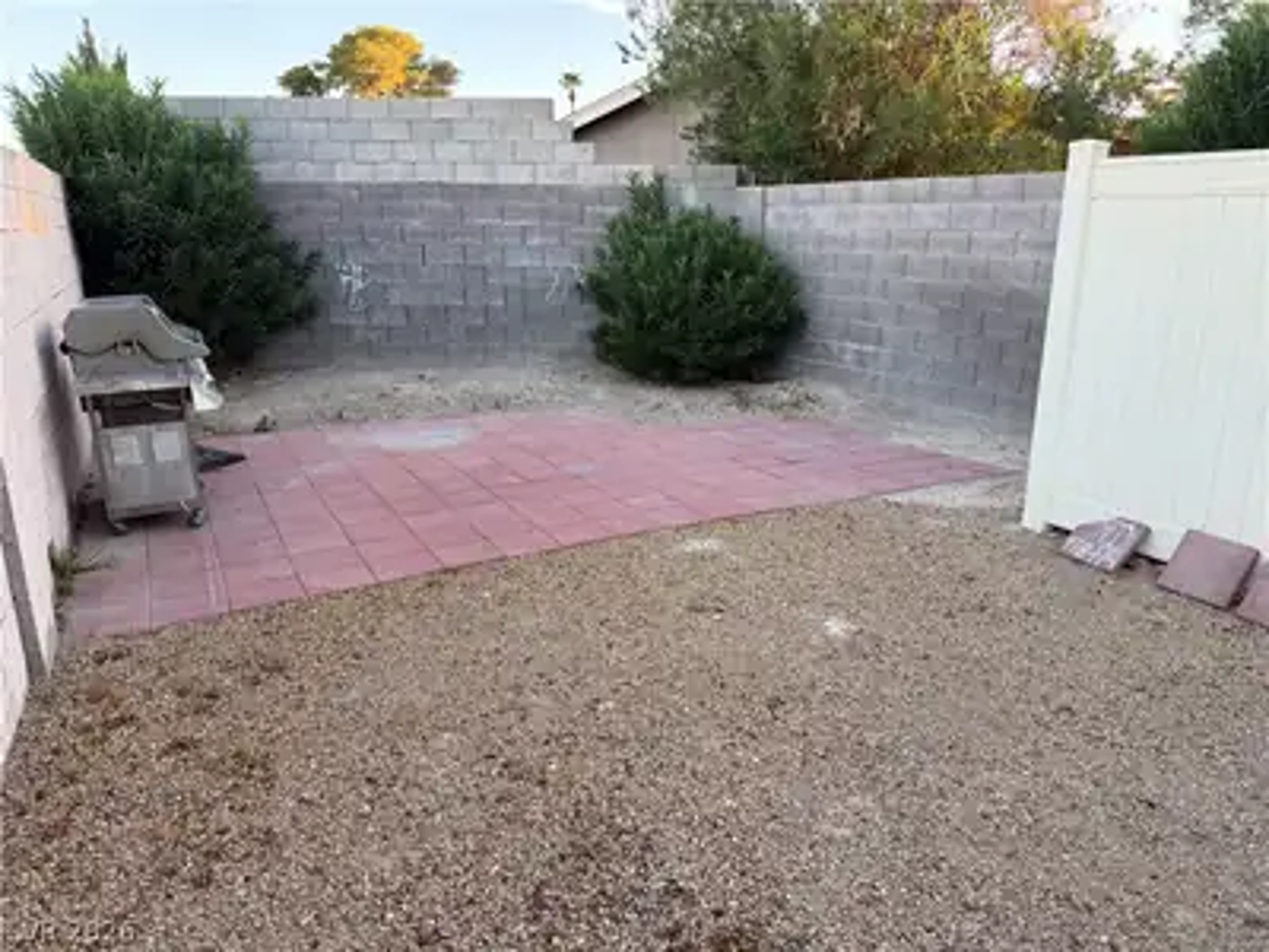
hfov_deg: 71.6
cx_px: 634
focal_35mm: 24
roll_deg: -0.6
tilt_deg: -15.1
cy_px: 476
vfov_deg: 56.8
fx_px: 880
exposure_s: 1/221
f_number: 1.78
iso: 80
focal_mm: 6.76
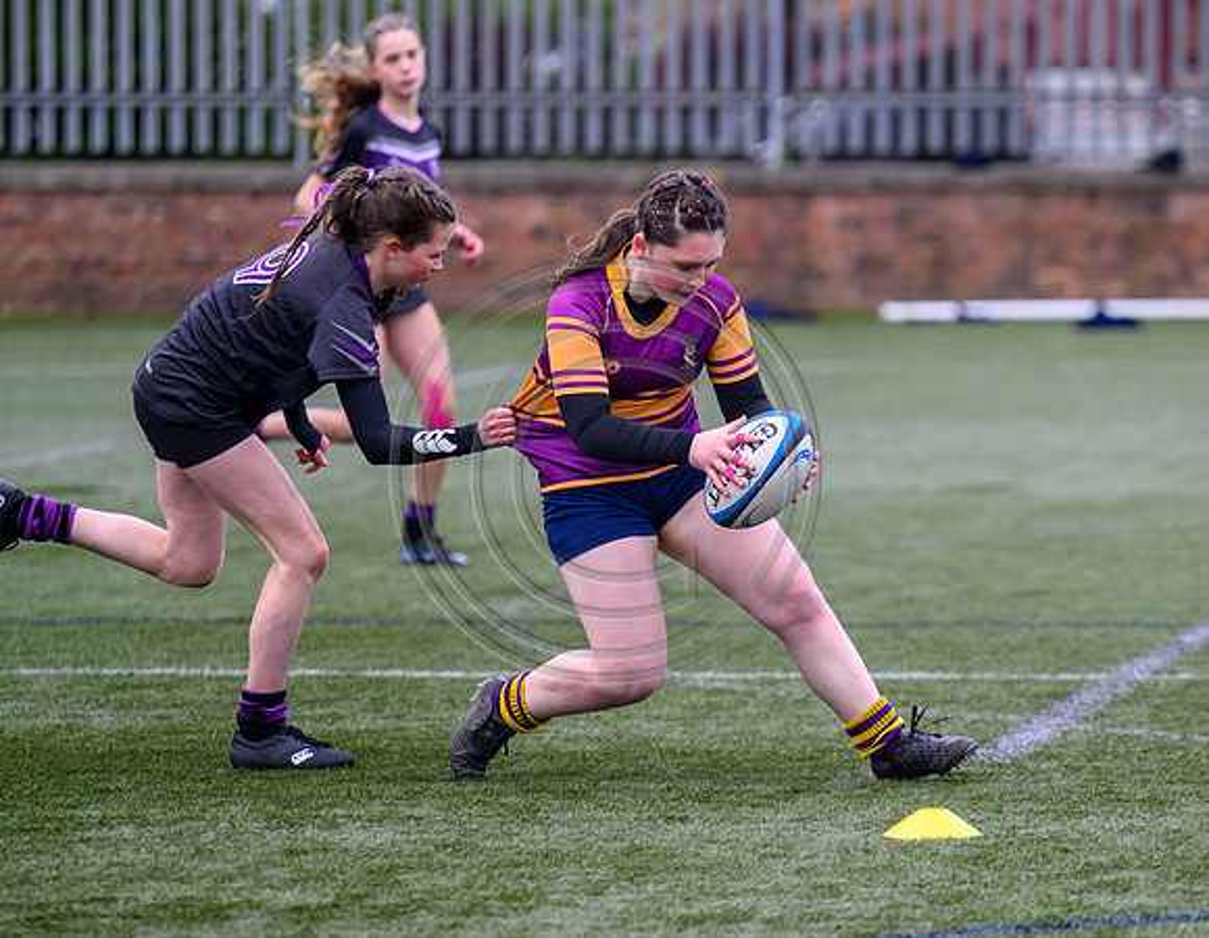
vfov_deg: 5.6
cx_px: 733
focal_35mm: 271
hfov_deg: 7.2
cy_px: 473
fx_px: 9581
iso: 1000
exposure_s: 1/1250
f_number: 4
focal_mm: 230
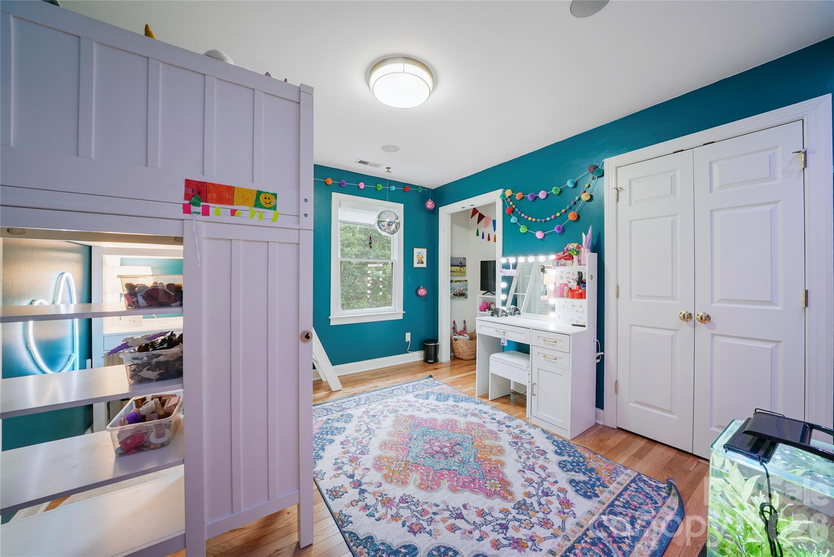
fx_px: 278
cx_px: 417
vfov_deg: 90.1
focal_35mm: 12
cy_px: 278
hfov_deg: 112.6
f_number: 9
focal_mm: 12
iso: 100
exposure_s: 1
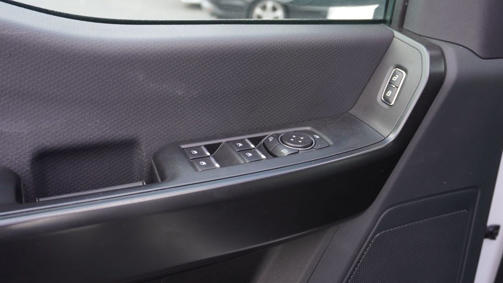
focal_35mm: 34
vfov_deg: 35.1
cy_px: 125
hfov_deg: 58.7
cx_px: 254
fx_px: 447
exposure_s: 1/160
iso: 250
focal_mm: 21
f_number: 4
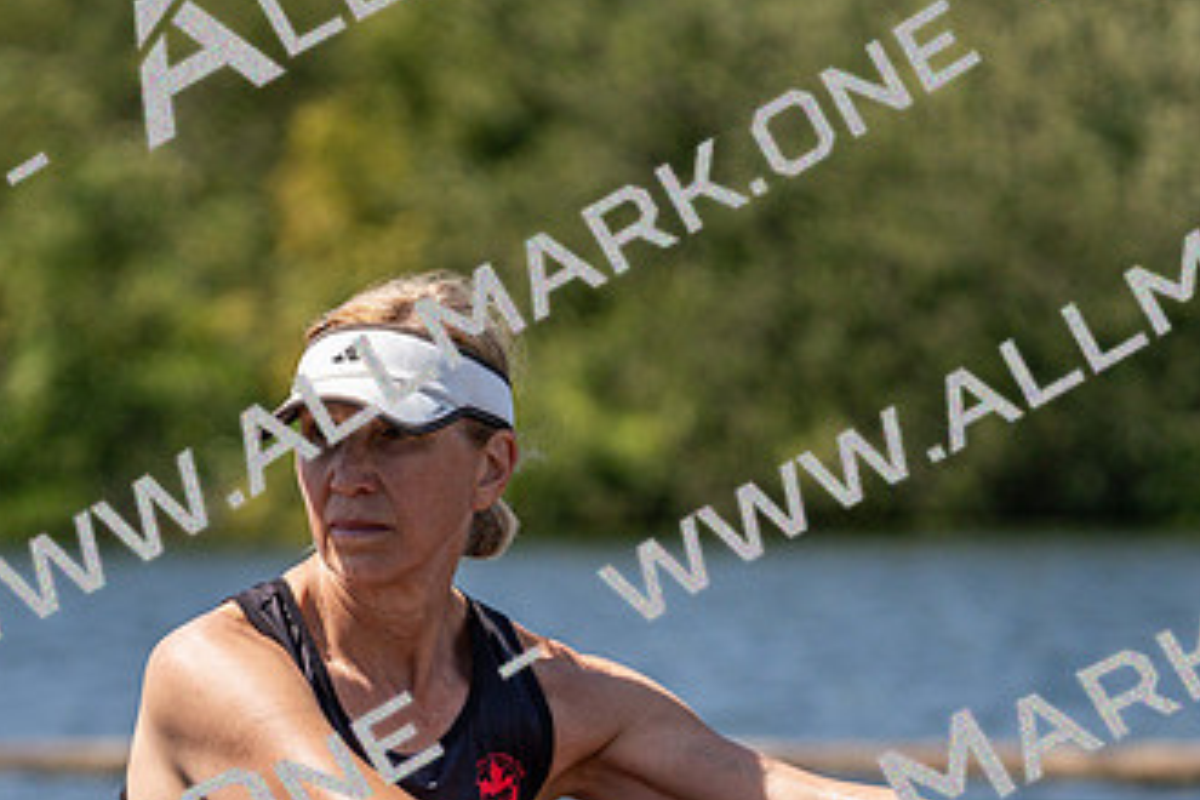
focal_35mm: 396
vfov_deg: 3.5
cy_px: 682
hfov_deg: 5.2
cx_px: 335
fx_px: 13199
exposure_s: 1/2000
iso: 250
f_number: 5.6
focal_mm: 225
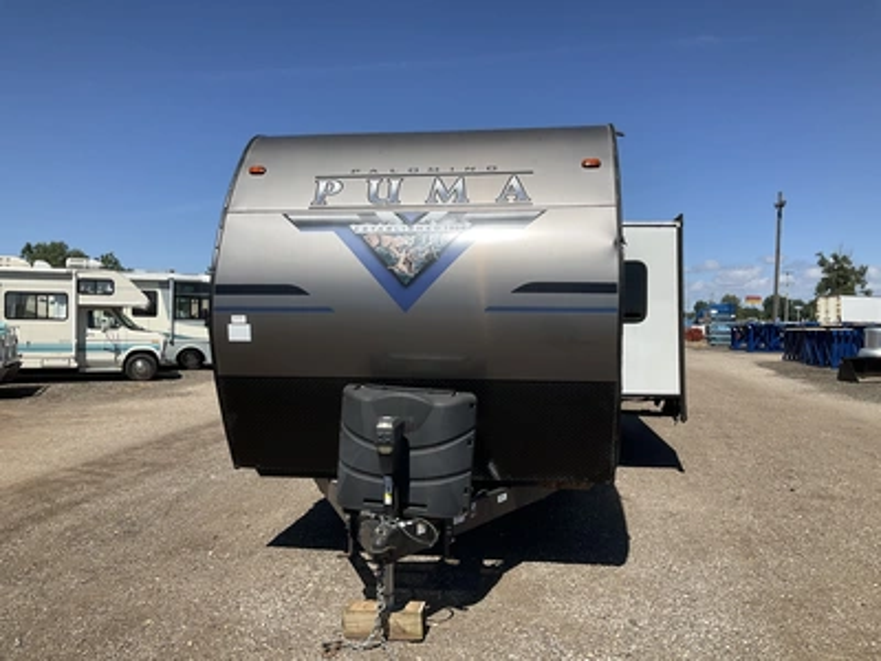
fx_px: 738
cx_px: 440
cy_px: 330
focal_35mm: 29
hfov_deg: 61.7
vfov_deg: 48.2
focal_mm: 3
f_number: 1.8
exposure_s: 1/2427
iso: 25
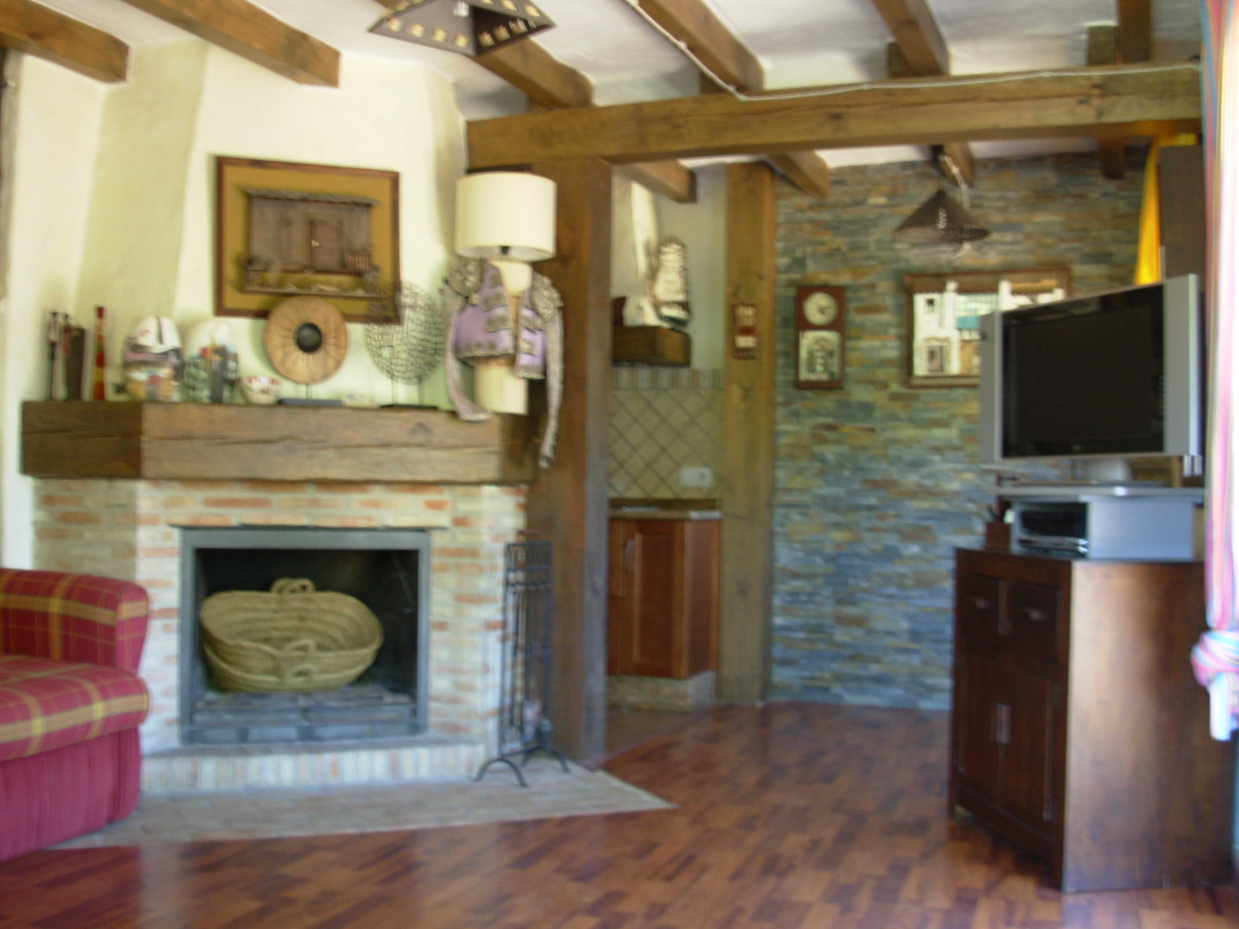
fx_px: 1360
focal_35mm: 38
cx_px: 620
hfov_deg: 49.0
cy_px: 464
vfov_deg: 37.7
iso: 50
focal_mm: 6.3
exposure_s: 1/4.4
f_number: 2.9
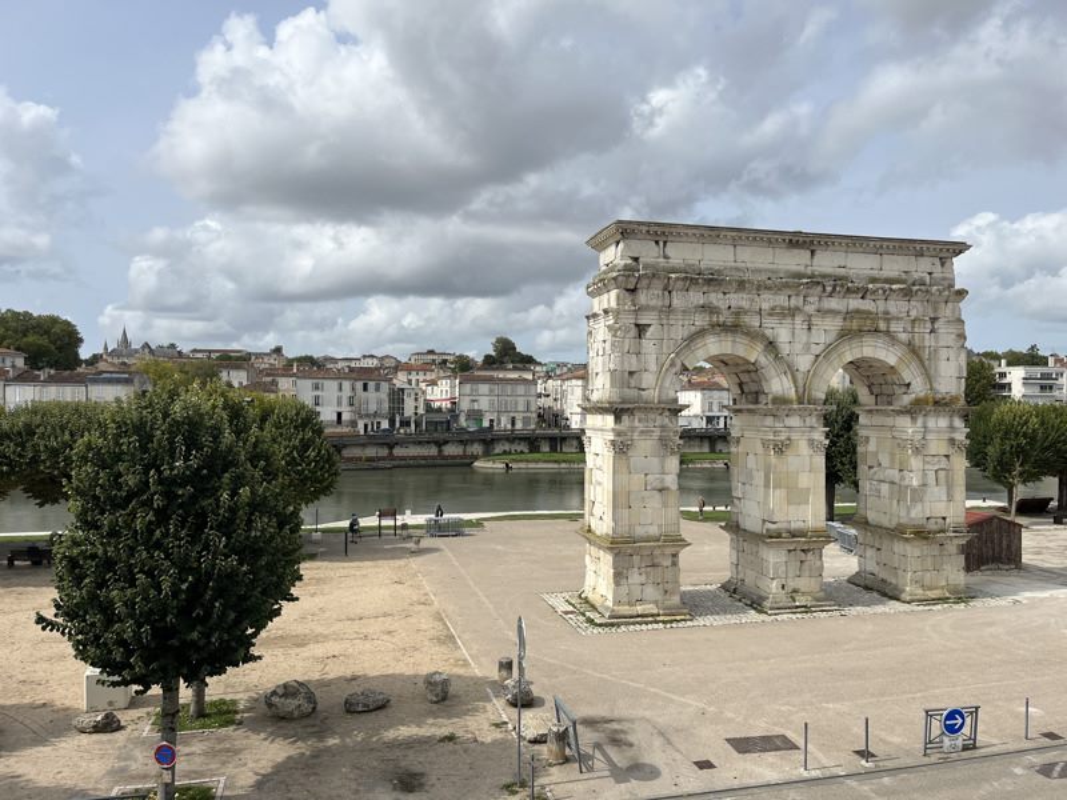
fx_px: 801
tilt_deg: -1.2
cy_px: 400
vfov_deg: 53.1
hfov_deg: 67.3
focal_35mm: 26
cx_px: 534
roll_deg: -1.0
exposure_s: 1/5848
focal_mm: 5.1
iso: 50
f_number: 1.6
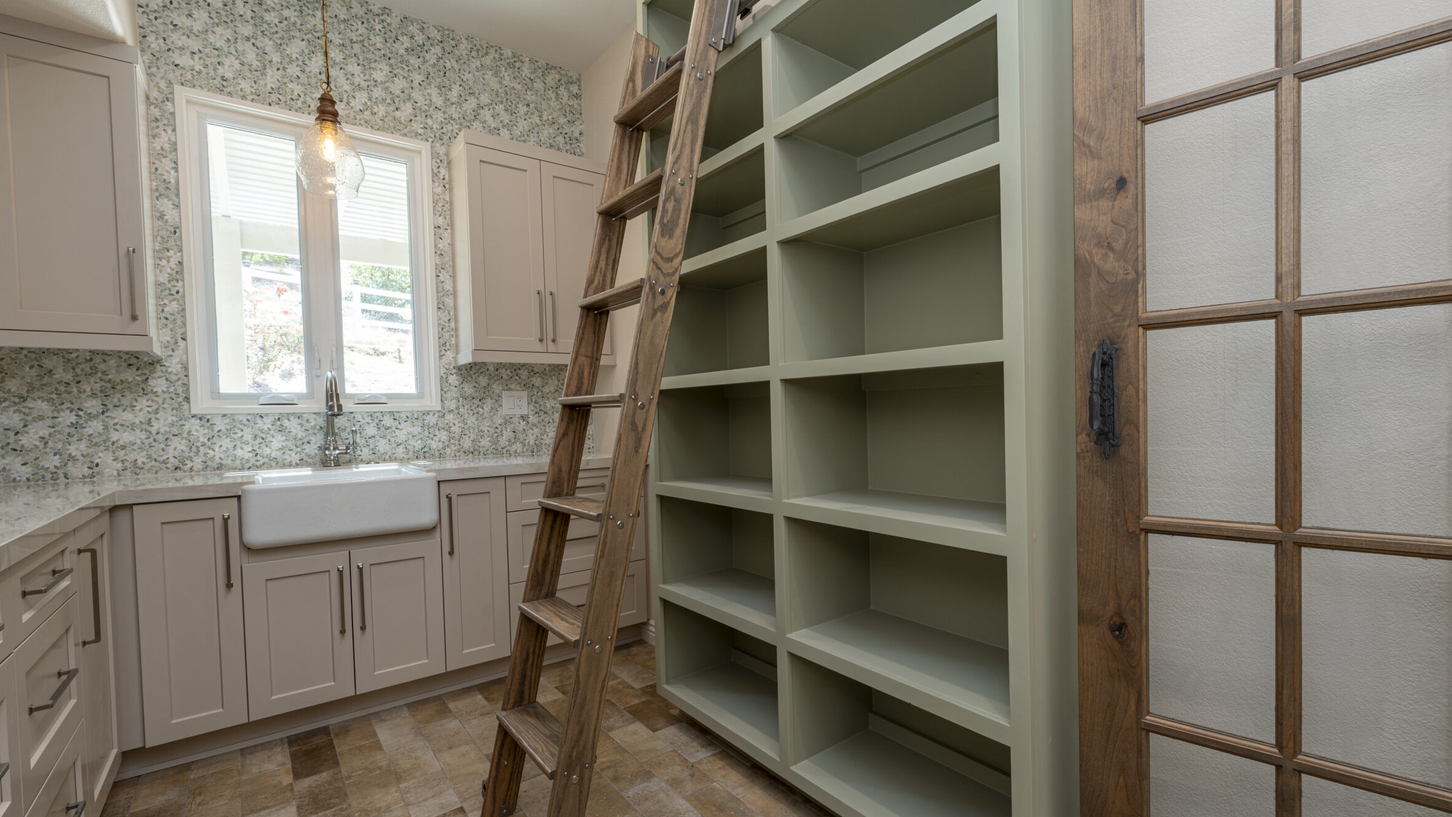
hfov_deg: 99.3
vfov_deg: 67.0
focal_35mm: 16
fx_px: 616
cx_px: 765
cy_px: 429
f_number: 10
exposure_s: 1/6
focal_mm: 14
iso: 100
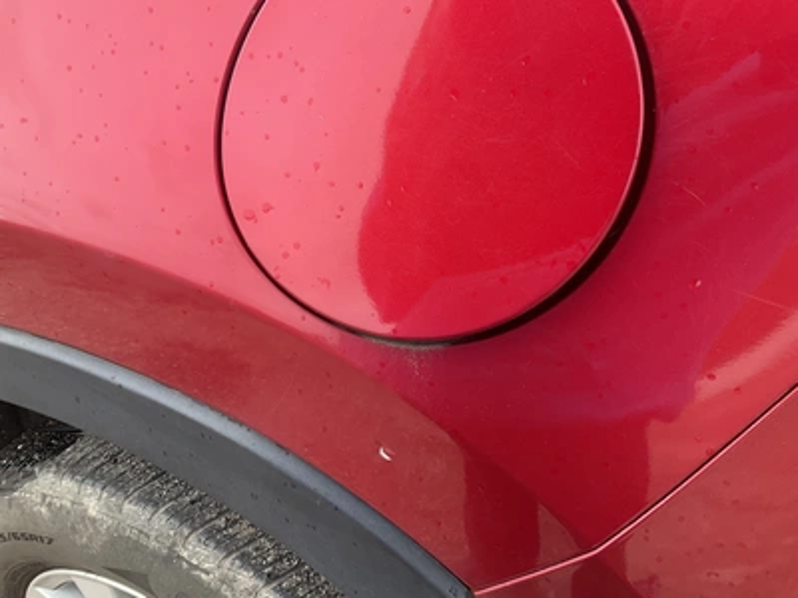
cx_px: 399
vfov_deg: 48.2
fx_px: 669
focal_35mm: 29
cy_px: 299
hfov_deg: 61.7
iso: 25
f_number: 1.8
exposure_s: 1/299
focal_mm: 3
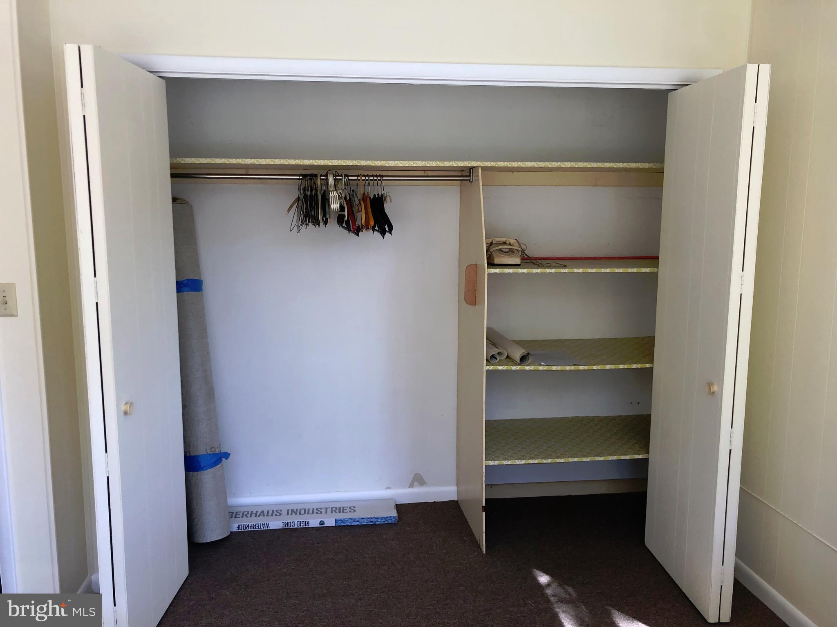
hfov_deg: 63.4
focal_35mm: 28
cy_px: 314
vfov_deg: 49.7
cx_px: 418
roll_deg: +0.8
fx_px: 677
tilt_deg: -7.4
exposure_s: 1/120
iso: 64
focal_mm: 4
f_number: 1.8
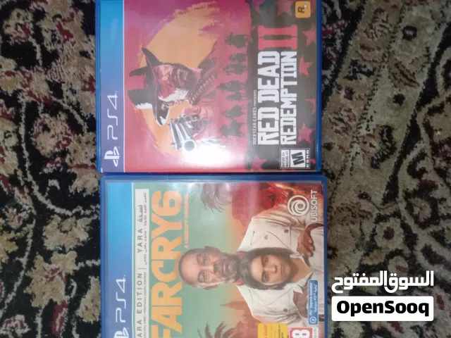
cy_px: 169
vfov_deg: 49.7
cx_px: 226
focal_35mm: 28
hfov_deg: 63.4
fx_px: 365
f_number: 2.2
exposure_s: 1/33.3
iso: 912
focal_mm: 3.37
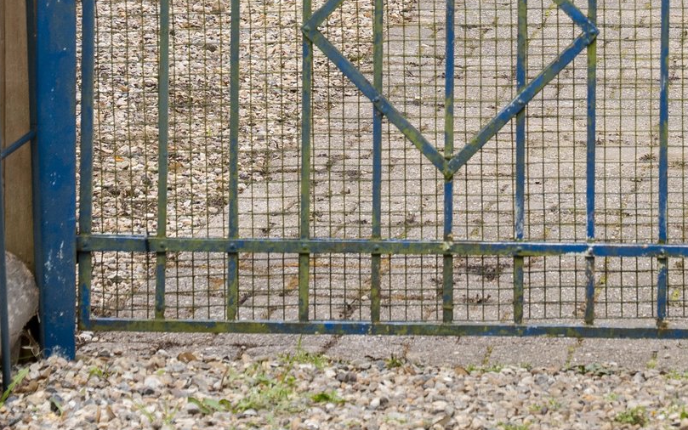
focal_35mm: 238
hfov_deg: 8.8
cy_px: -371
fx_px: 4463
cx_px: 556
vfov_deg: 5.4
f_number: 6.3
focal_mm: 63
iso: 500
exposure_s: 1/200
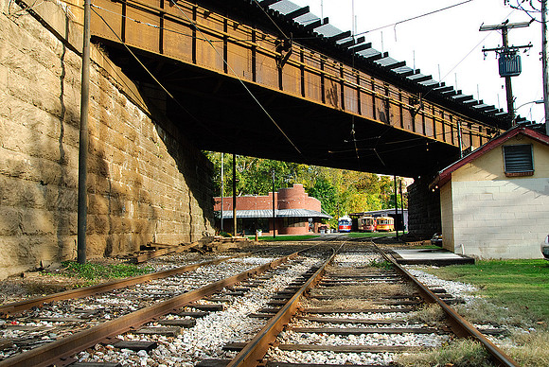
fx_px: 458
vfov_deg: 43.7
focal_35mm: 30
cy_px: 184
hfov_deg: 61.9
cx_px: 274
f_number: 8
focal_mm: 20
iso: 400
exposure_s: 1/60
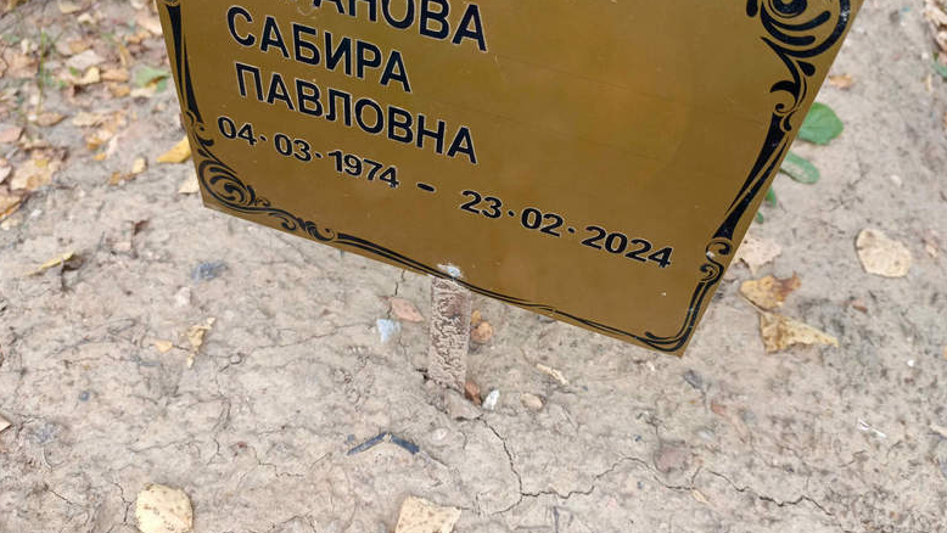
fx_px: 703
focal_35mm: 28
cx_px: 481
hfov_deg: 67.9
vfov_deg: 41.4
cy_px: 234
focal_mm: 4.76
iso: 263
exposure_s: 1/60
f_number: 1.69
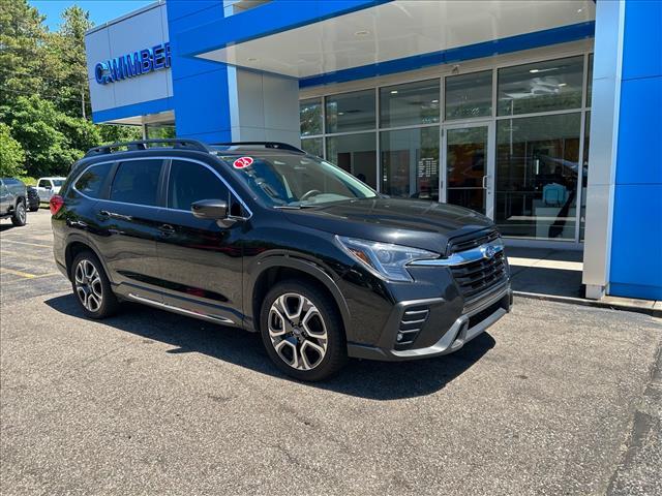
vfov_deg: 53.1
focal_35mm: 26
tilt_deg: -7.9
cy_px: 248
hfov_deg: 67.3
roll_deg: +1.7
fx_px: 497
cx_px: 331
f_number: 1.5
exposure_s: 1/1311
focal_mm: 5.7
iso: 50
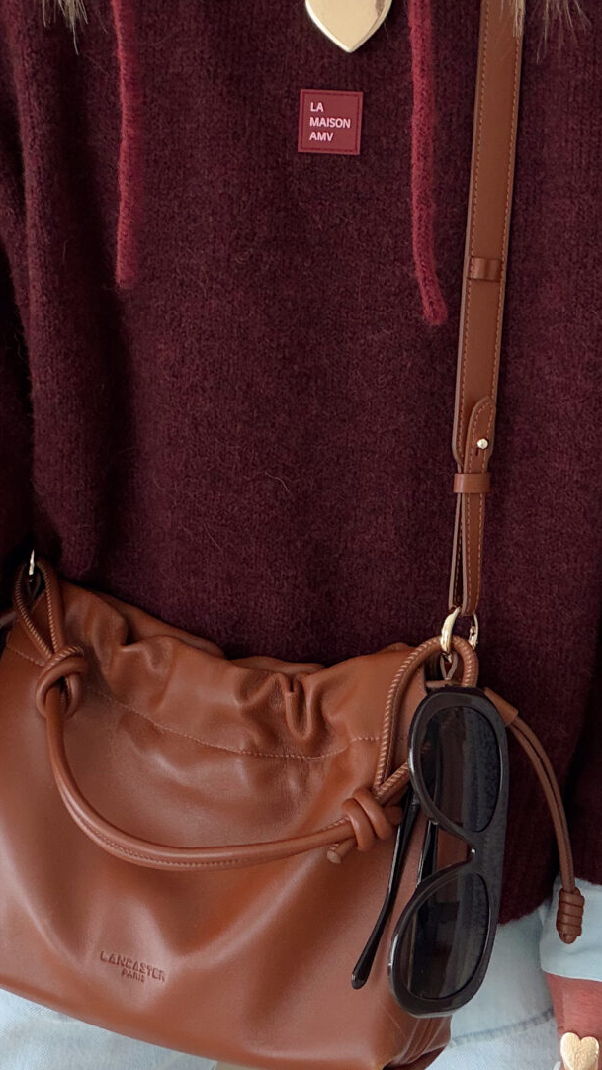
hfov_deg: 20.7
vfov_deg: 36.0
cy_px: 492
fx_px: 1645
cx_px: 282
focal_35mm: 58
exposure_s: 1/121
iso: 50
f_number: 1.9
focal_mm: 2.71
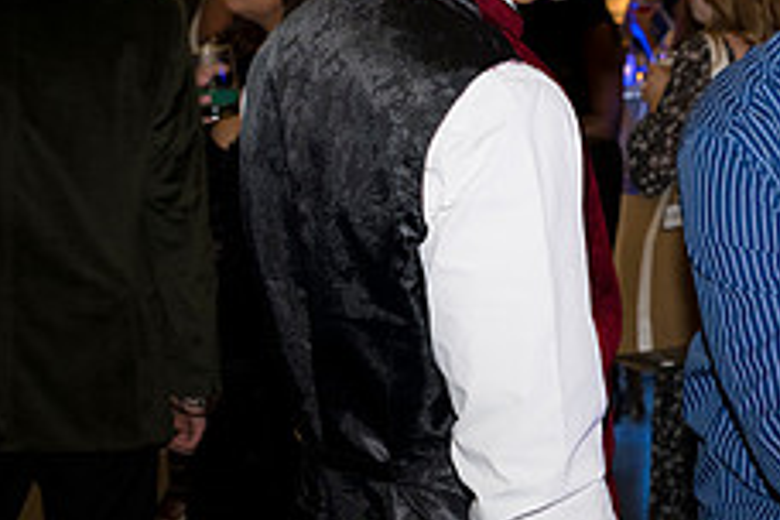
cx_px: 814
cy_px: 392
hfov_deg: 21.9
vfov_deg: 15.3
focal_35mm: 89
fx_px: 1928
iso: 1000
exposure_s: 1/60
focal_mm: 35
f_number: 4
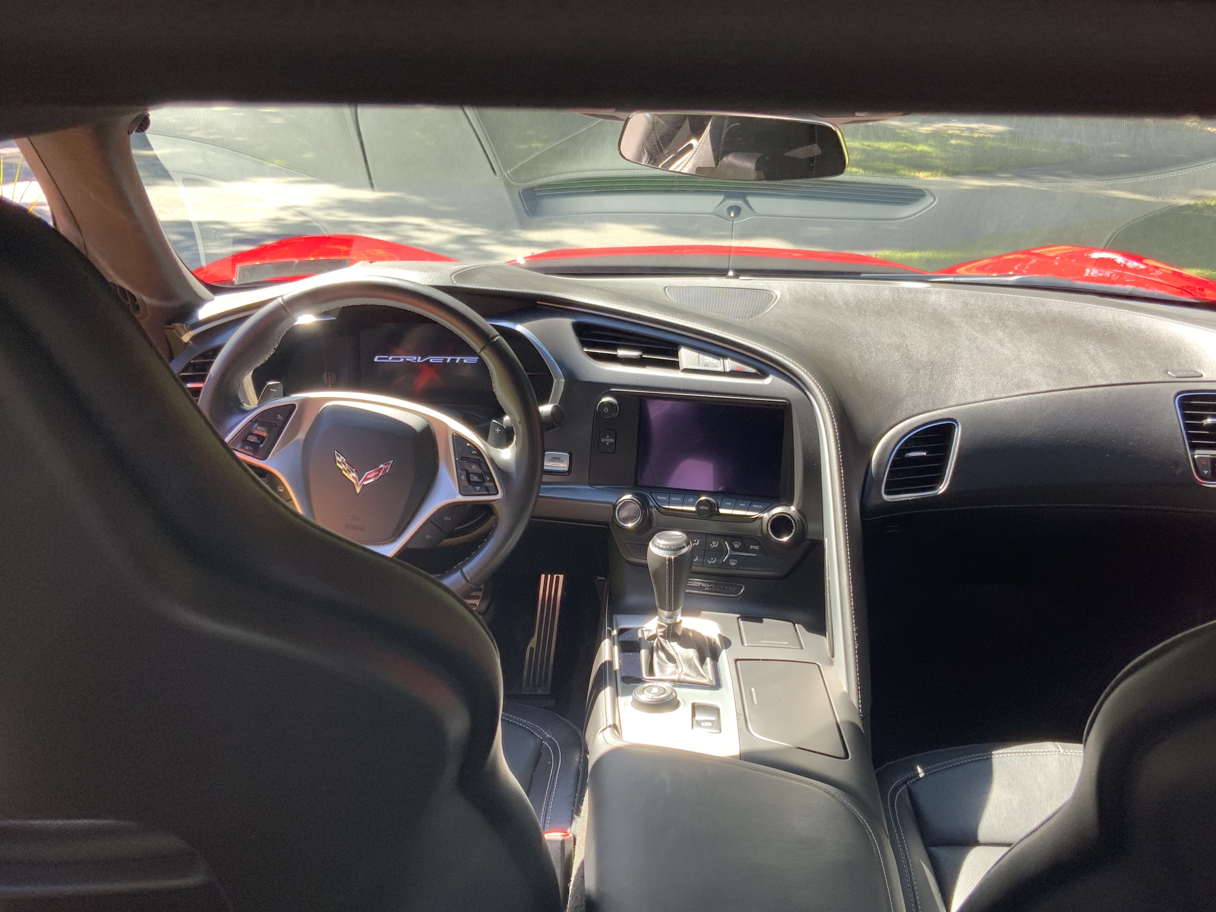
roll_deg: -4.2
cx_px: 690
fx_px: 1265
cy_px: 504
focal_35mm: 36
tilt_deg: -24.1
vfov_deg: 39.6
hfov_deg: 51.2
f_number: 1.8
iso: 32
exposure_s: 1/122
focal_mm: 3
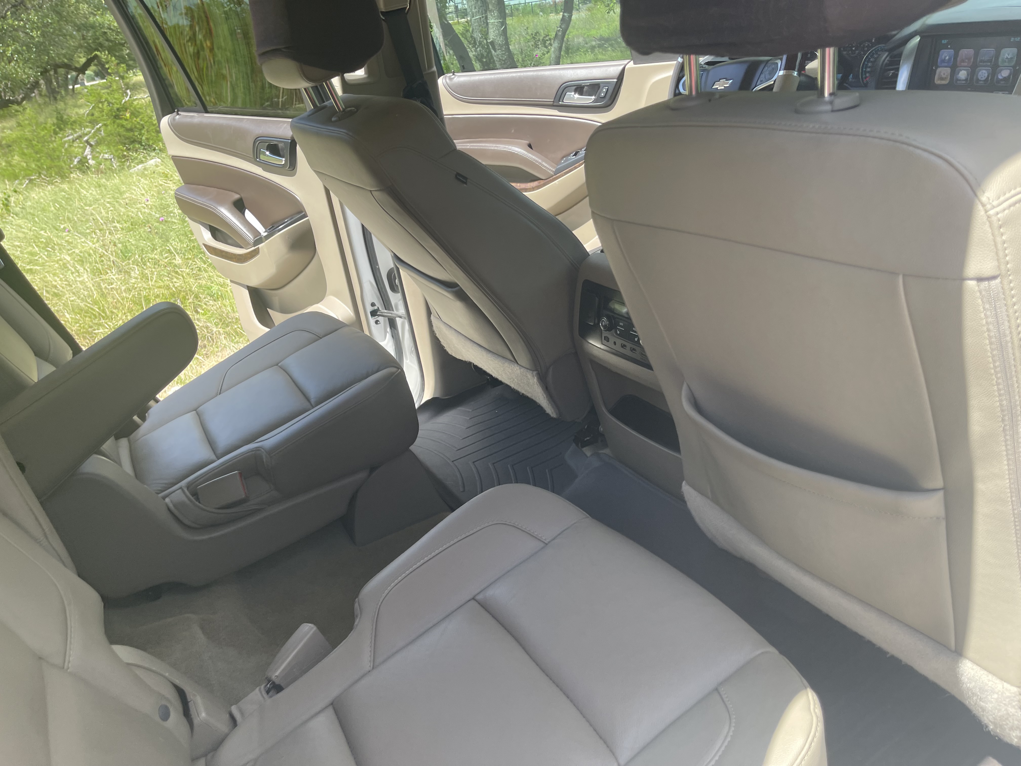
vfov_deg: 54.9
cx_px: 510
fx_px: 737
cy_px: 383
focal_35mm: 25
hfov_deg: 69.4
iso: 32
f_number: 1.6
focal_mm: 5.1
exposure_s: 1/302
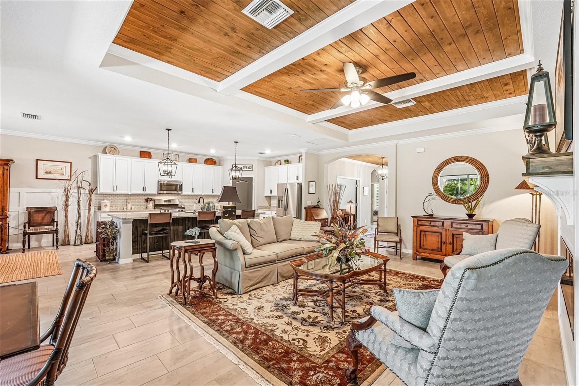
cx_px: 290
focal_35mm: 16
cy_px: 193
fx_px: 257
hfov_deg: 96.7
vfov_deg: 73.7
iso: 400
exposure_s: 1/5
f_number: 8
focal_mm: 16
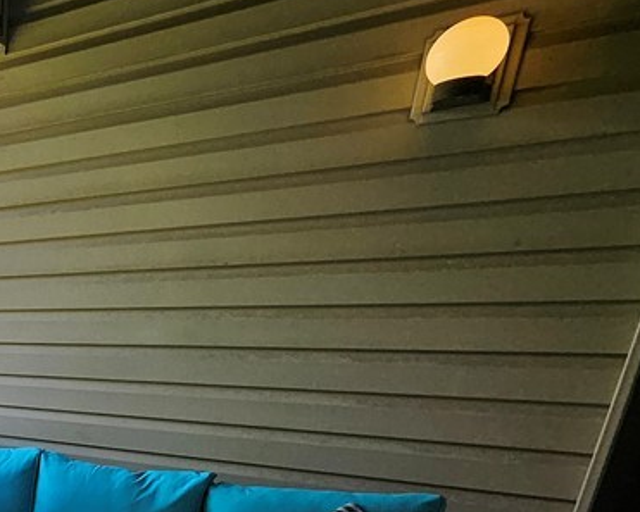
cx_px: -173
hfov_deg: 36.2
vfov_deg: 37.1
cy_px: 529
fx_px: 663
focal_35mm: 35
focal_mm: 1.74
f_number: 2.2
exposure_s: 1/172
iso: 32
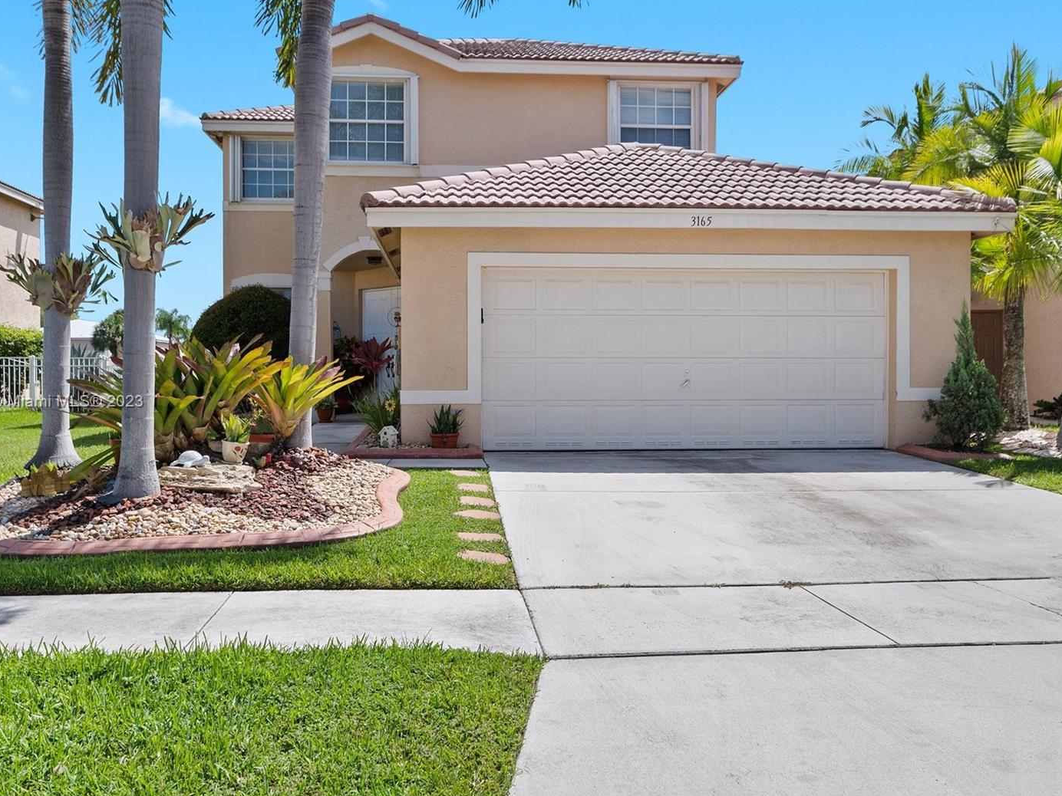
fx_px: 920
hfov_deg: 59.9
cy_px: 403
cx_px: 512
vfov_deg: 46.8
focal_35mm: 30
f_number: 8
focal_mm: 18
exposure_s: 1/500
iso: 200
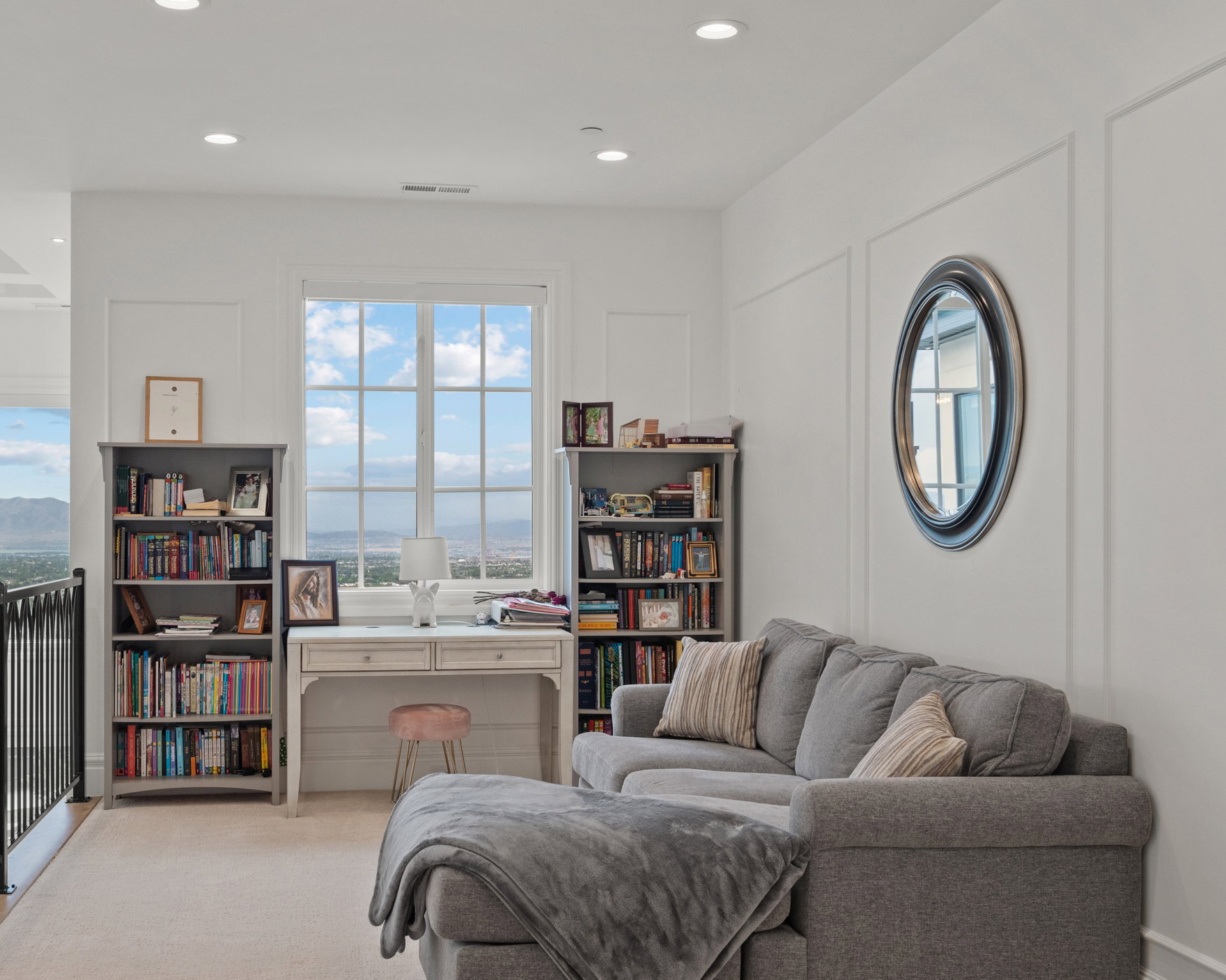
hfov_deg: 49.3
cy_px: 534
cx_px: 527
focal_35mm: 37
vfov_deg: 40.4
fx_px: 1330
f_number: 8
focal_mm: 27.5
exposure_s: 1/3
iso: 500
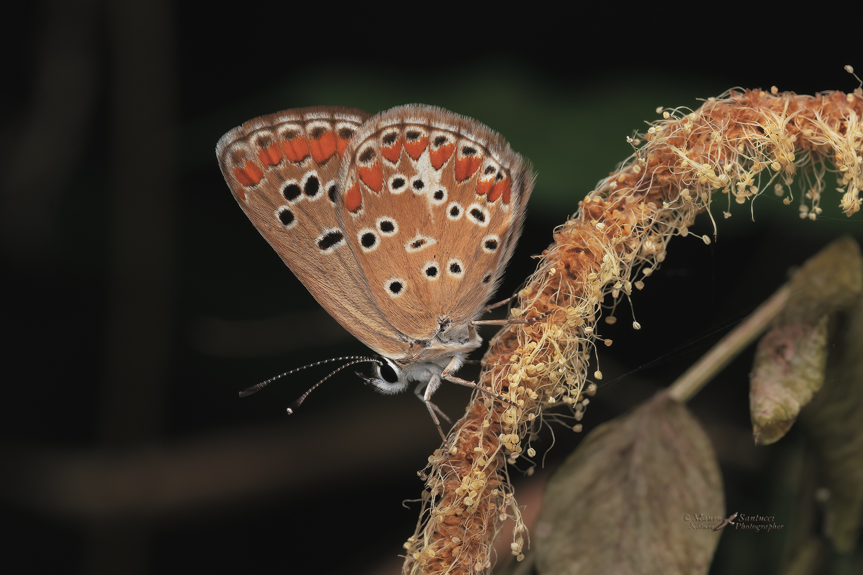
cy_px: 288
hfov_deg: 15.2
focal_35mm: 135
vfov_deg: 10.2
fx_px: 3236
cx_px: 432
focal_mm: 90
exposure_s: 1/100
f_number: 10
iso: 200
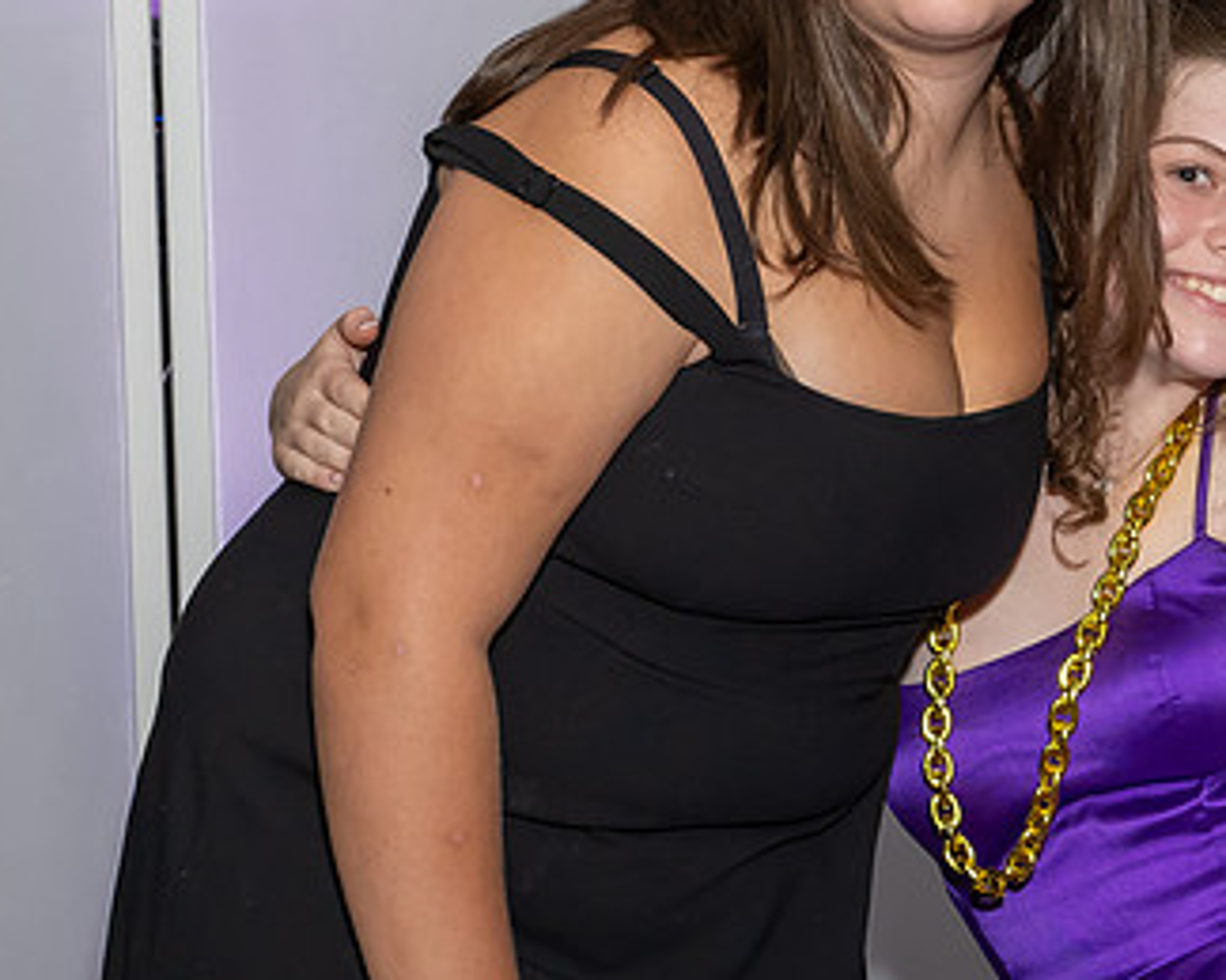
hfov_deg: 14.8
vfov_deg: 12.0
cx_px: 1229
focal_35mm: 128
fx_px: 4643
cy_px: 200
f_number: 7.1
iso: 1000
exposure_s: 1/250
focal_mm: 34
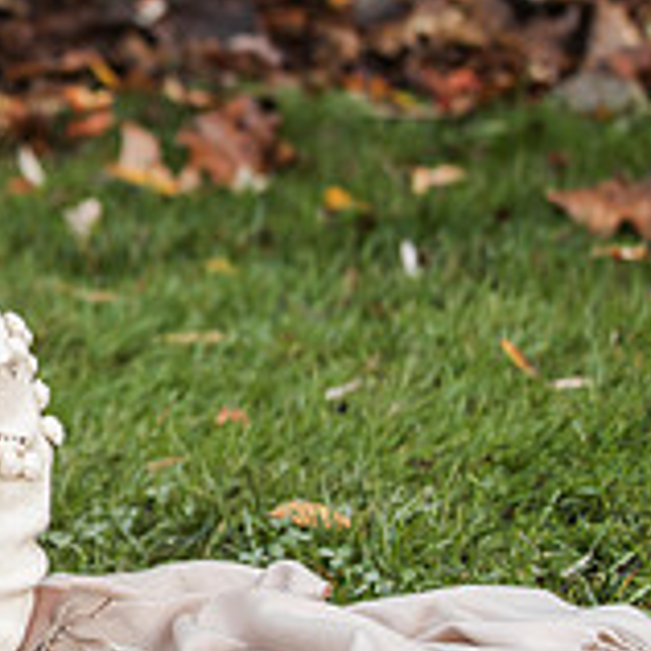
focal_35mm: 239
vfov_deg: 7.3
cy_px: 282
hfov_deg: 7.3
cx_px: -156
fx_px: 5085
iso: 800
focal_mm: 70
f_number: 3.5
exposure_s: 1/800
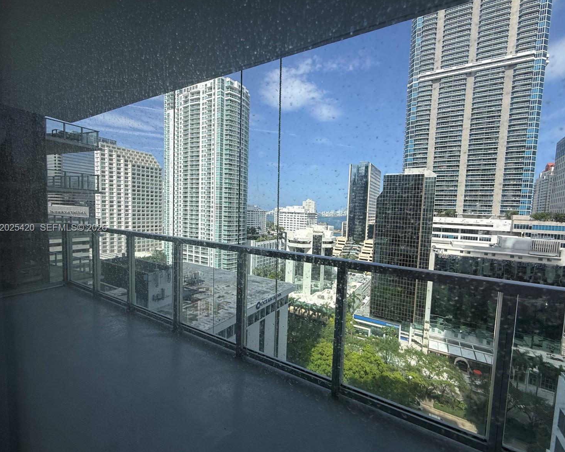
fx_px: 251
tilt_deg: -4.3
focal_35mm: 15
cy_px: 228
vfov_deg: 84.0
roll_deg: -2.6
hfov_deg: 96.7
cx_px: 296
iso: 50
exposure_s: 1/1017
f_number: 2.2
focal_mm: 2.22
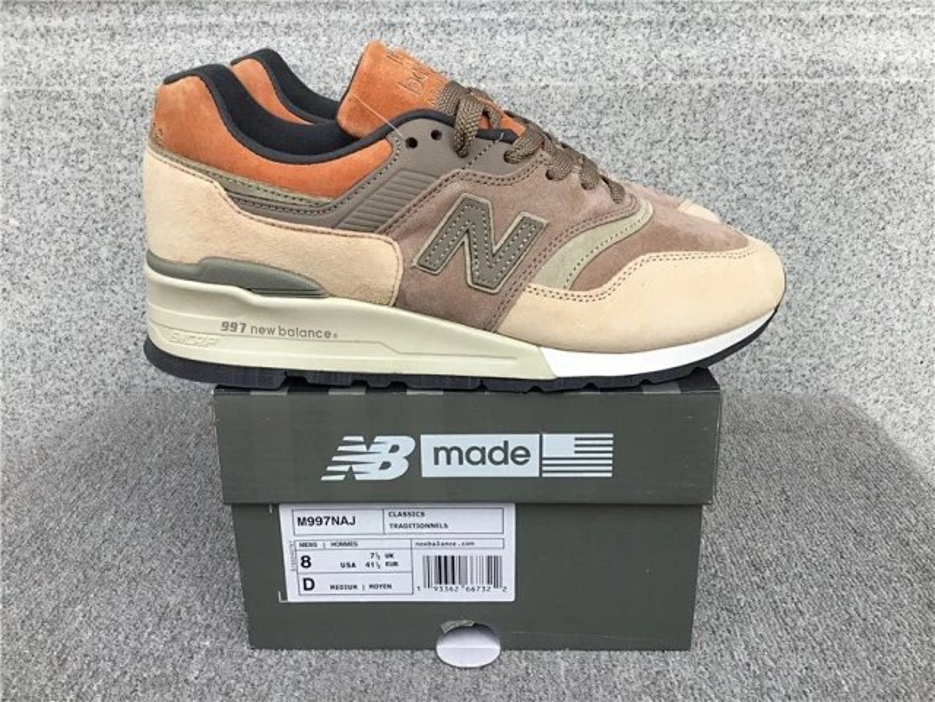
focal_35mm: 31
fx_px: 837
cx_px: 468
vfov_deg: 45.4
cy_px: 351
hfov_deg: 58.4
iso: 25
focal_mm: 3.3
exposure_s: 1/799
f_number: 2.4
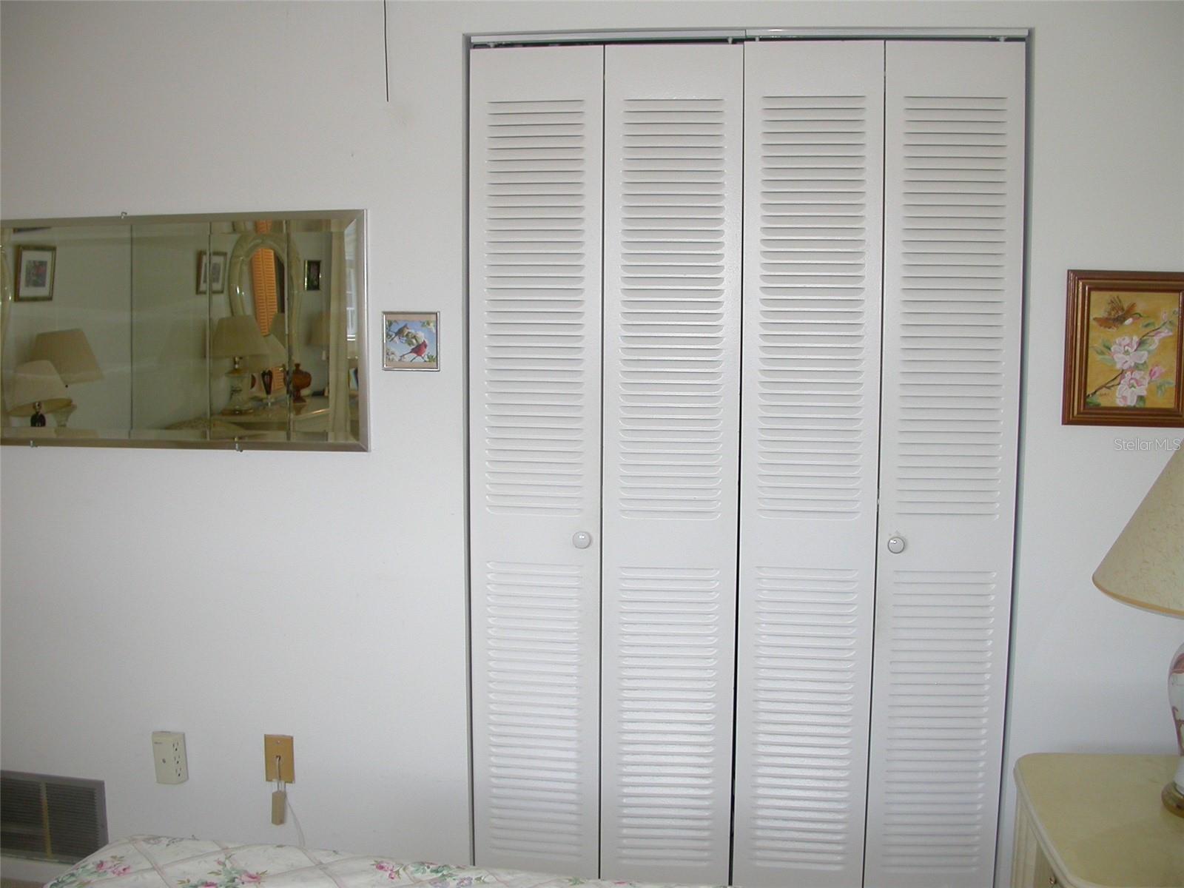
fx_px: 1300
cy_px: 444
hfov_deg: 49.0
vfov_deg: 37.7
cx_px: 592
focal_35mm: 38
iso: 100
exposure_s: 1/30.5
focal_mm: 7.85
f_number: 2.6
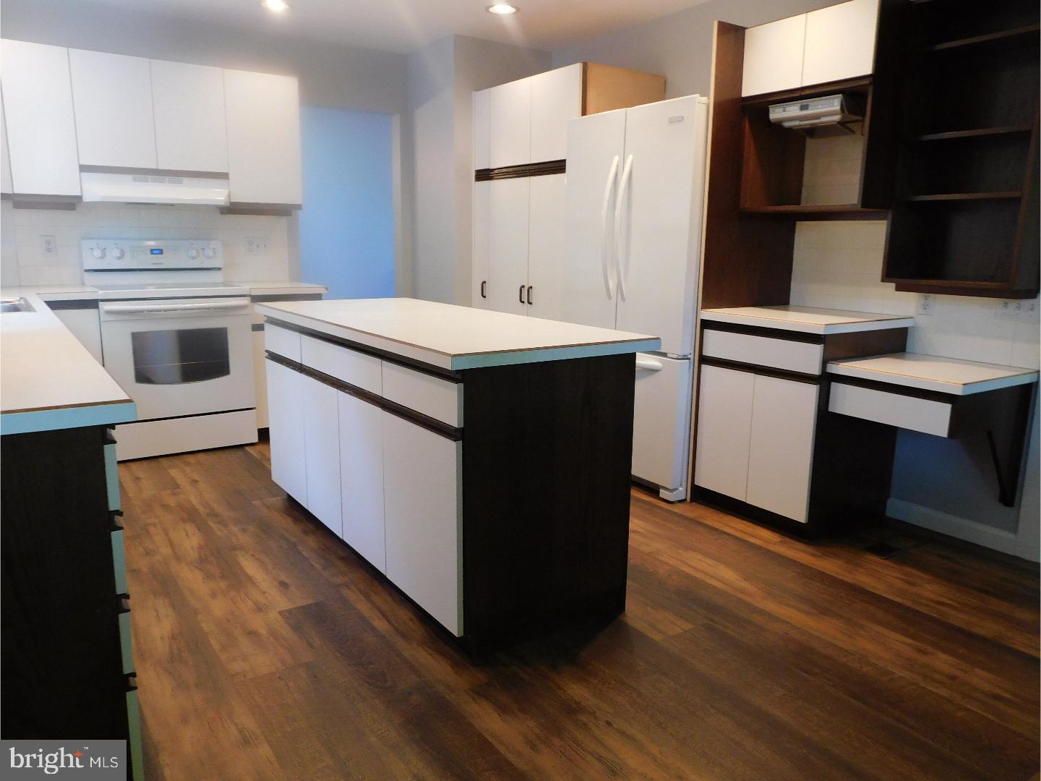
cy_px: 390
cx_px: 520
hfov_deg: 69.4
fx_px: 752
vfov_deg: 54.9
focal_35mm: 25
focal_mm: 4.5
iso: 250
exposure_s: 1/30
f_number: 3.1
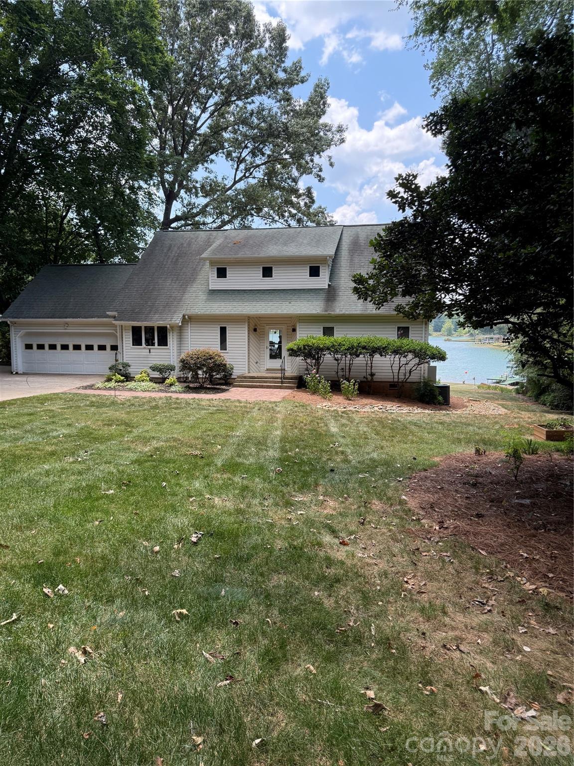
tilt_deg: -5.4
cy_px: 383
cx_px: 287
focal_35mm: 24
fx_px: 531
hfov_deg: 56.8
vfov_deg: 71.6
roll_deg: -1.1
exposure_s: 1/955
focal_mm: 6.76
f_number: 1.78
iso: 100
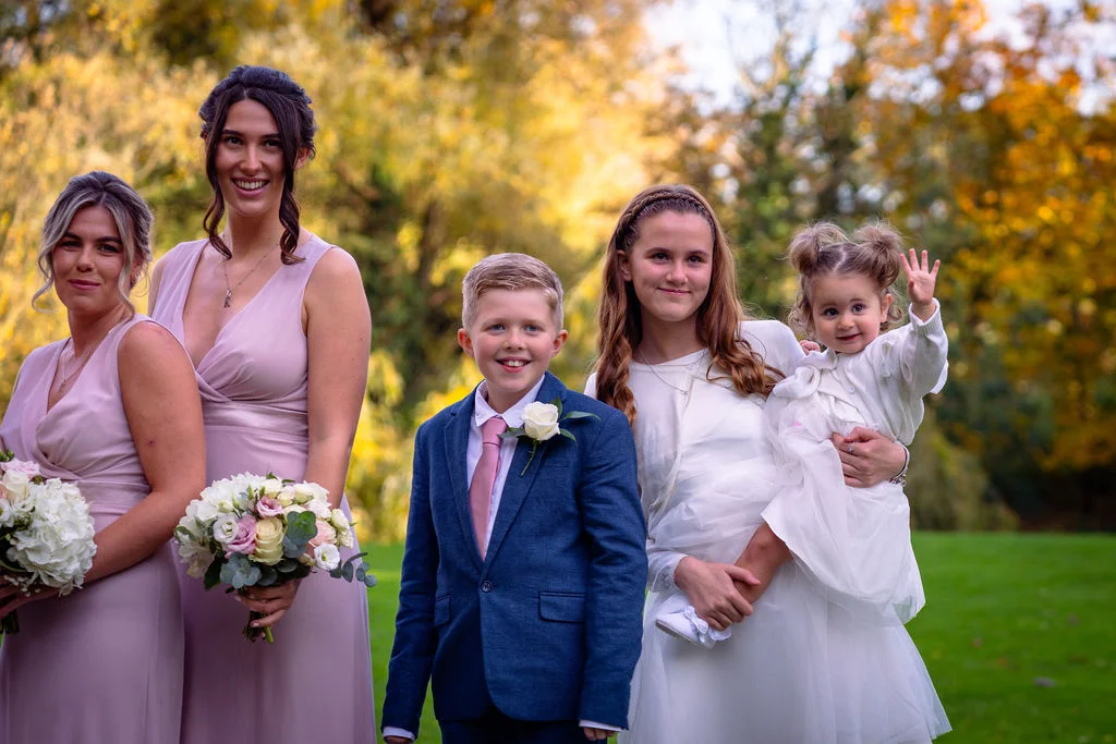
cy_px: 407
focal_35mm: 113
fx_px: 3488
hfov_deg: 18.1
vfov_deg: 12.2
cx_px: 737
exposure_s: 1/250
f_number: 2.8
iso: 100
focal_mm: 75
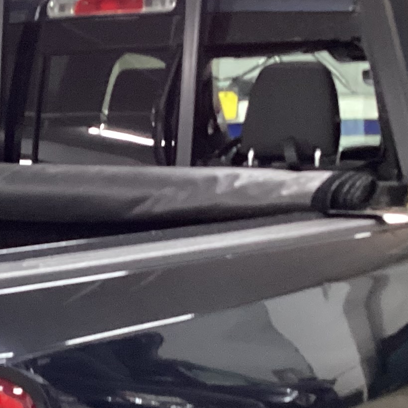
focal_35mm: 109
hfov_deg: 15.5
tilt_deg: -12.5
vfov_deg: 15.7
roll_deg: +0.4
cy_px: 401
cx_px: -47
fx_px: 1453
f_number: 2.4
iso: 320
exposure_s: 1/30
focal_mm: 3.3
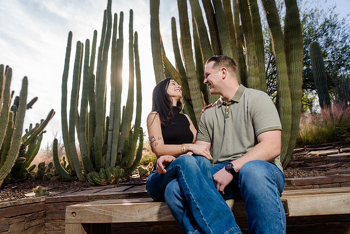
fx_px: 233
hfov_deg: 73.7
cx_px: 175
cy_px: 117
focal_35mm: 24
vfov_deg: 53.2
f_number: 4
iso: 50
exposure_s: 1/250
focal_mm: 24
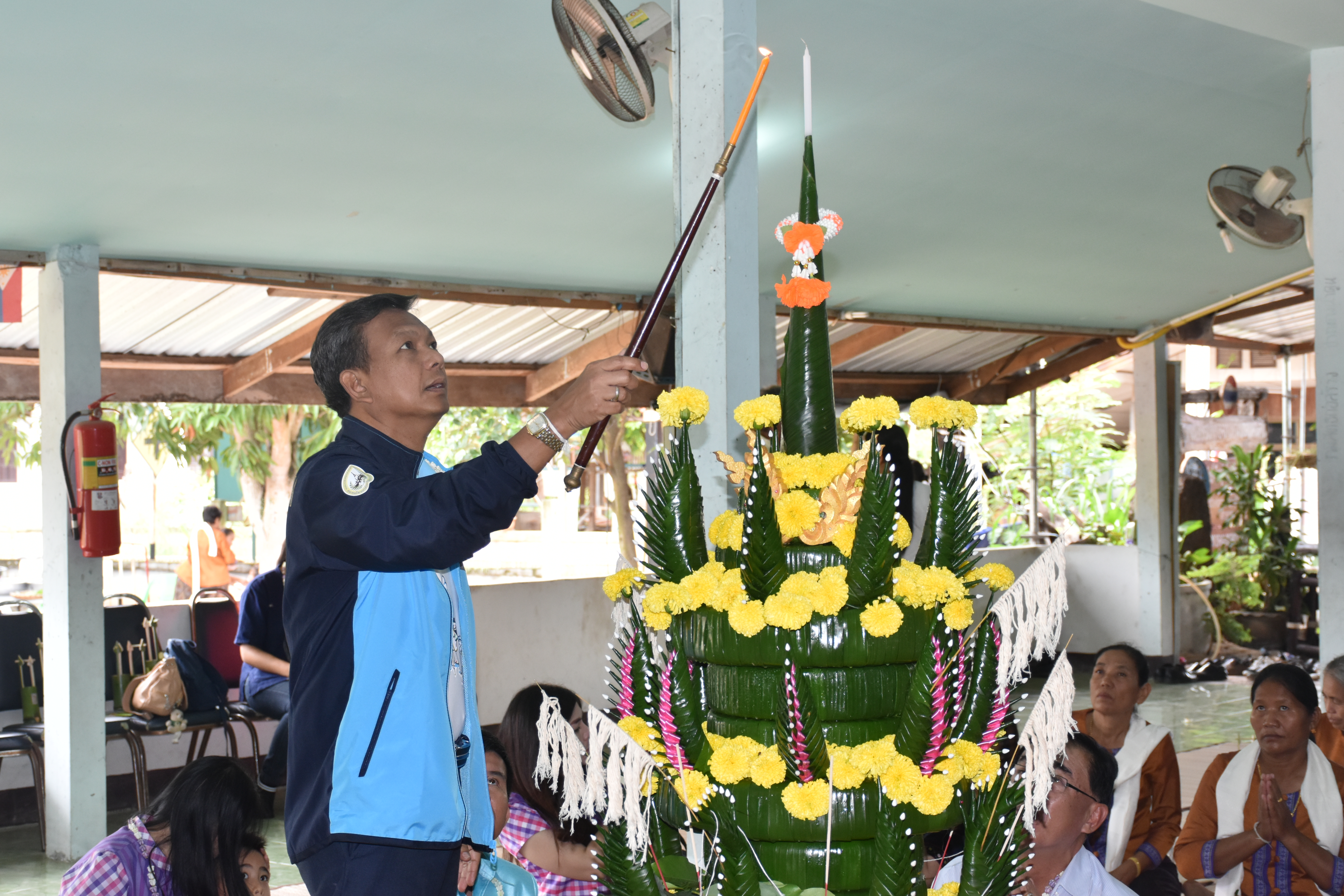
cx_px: 672
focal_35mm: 60
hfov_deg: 33.4
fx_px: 2240
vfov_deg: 22.6
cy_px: 448
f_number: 5.6
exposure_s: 1/125
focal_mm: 40
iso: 800
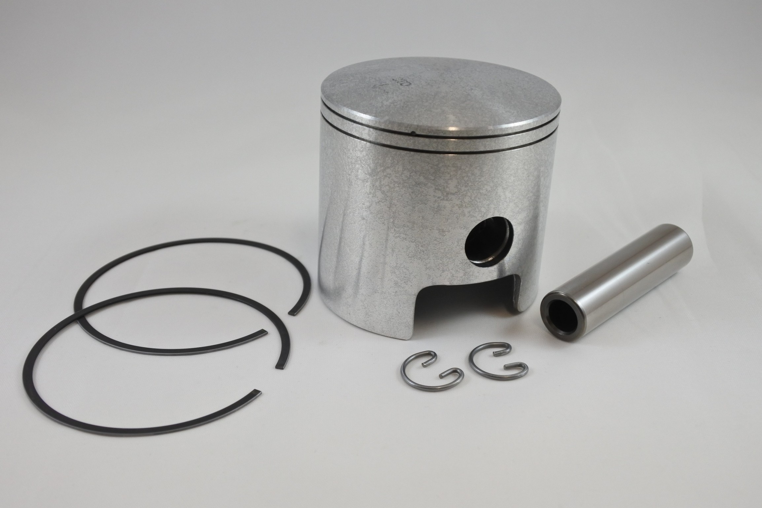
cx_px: 381
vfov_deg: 31.9
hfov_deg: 46.4
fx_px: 889
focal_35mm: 42
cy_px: 254
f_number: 4.2
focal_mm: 15.7
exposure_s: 1/200
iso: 400
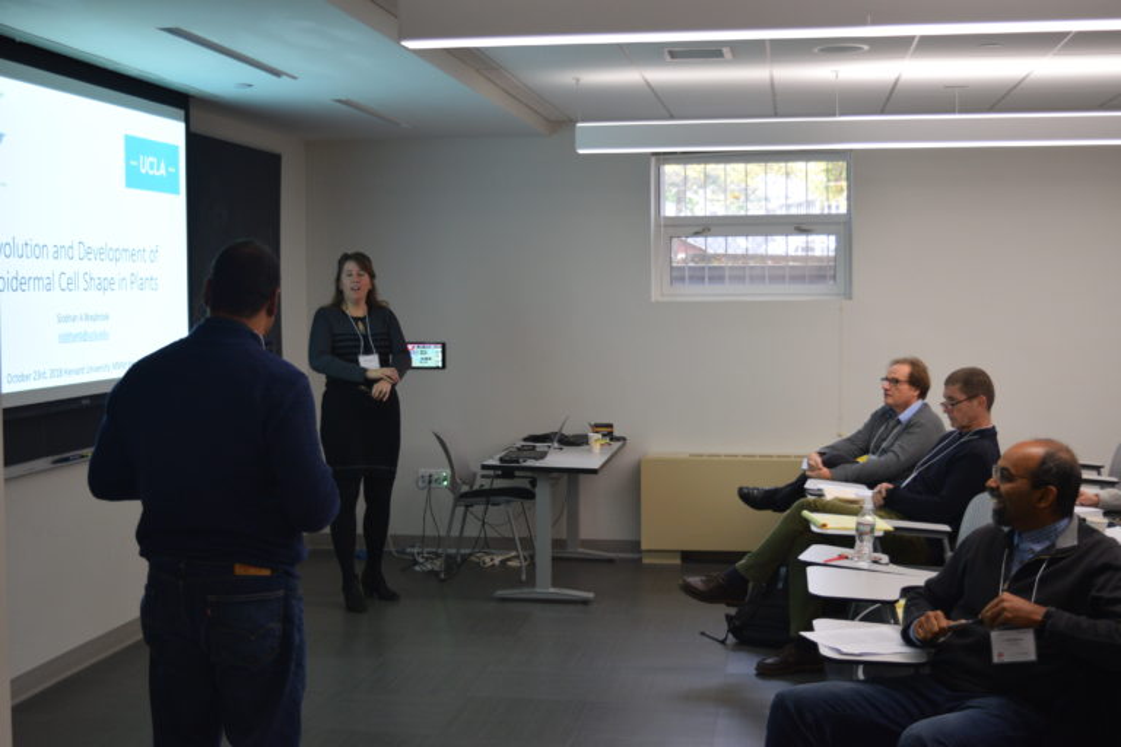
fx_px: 1401
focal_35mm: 45
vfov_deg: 29.9
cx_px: 560
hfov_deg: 43.6
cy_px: 374
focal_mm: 30
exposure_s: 1/60
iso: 640
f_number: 4.2
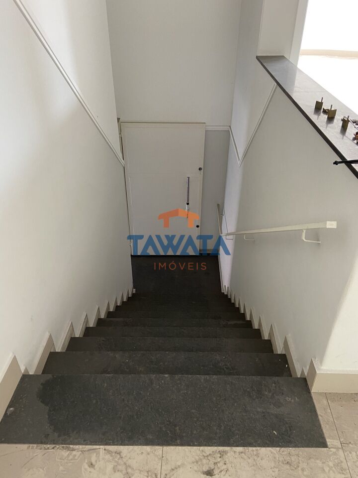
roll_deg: -0.2
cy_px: 239
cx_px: 179
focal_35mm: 26
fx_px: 359
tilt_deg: -34.9
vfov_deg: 67.3
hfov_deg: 53.1
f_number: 1.8
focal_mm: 4.25
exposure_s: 1/60
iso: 250
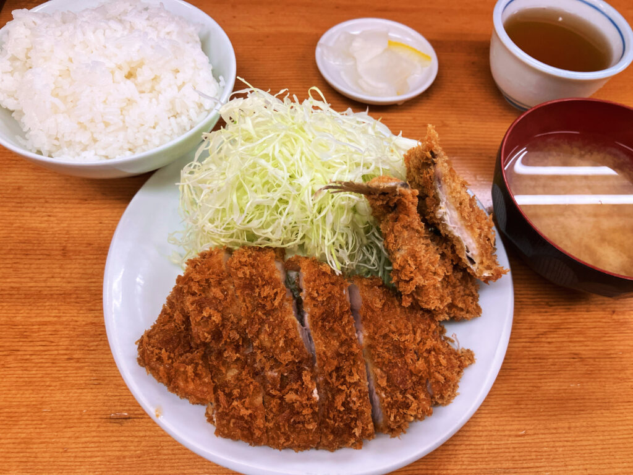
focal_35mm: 28
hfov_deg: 63.4
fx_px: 512
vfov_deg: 49.7
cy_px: 238
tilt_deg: -57.7
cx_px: 316
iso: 80
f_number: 1.8
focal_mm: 3.99
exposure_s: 1/100
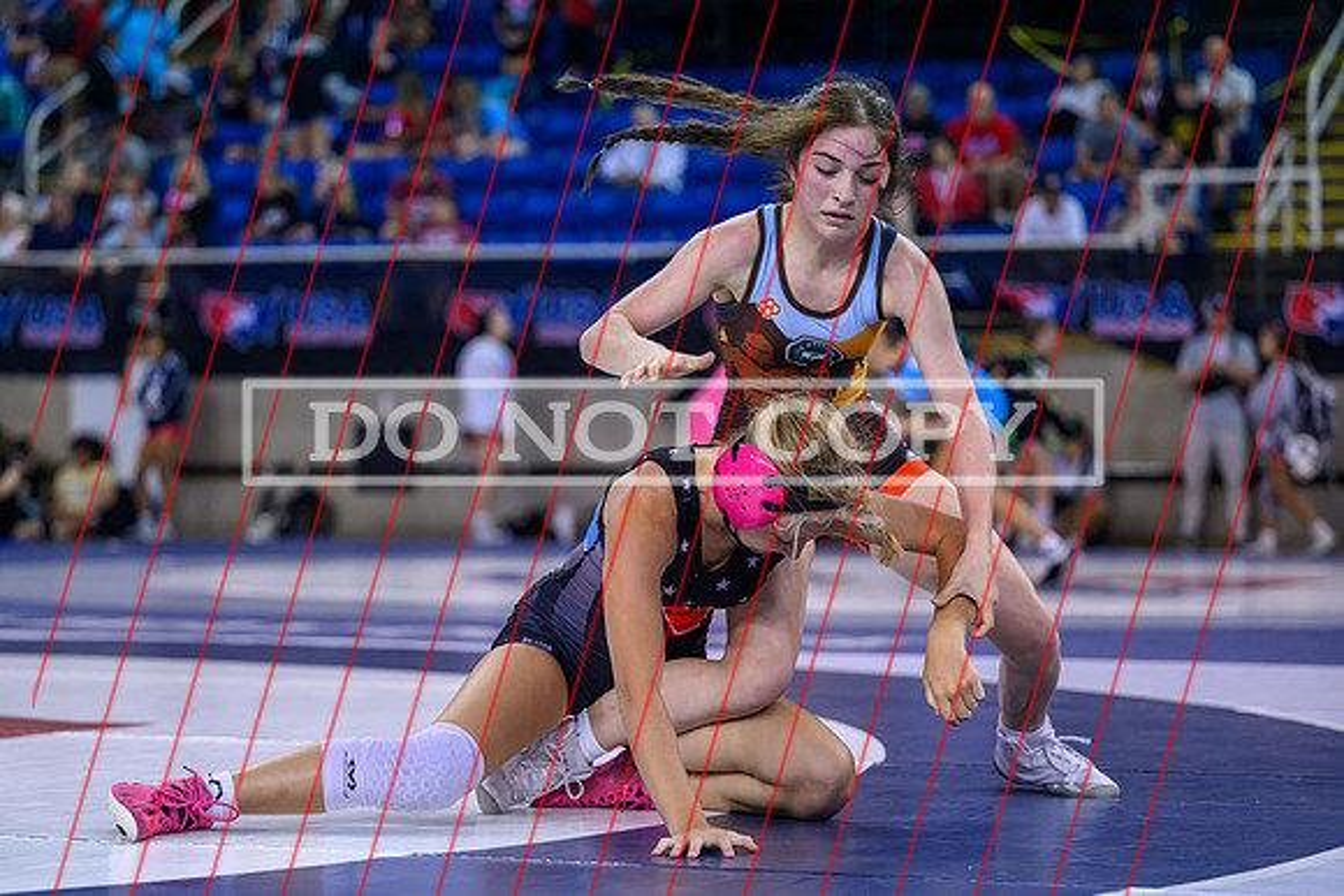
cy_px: 480
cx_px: 613
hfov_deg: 20.0
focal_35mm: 102
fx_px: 3817
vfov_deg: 13.4
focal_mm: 94
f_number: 2.8
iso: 2500
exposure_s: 1/800
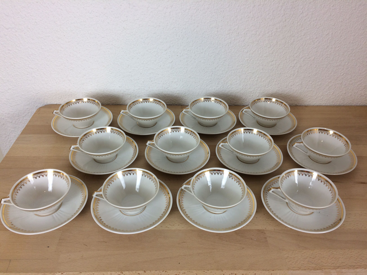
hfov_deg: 61.7
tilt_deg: -35.1
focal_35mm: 29
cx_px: 184
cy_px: 138
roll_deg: -1.5
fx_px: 307
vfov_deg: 48.2
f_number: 2.2
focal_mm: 4.15
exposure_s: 1/50
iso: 50
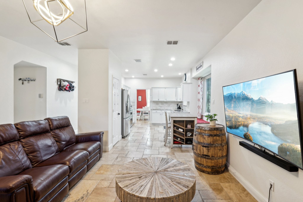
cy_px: 101
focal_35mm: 16
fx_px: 135
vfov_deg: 73.7
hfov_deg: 96.7
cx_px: 152
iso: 400
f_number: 8
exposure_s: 1/1.25
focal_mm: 16
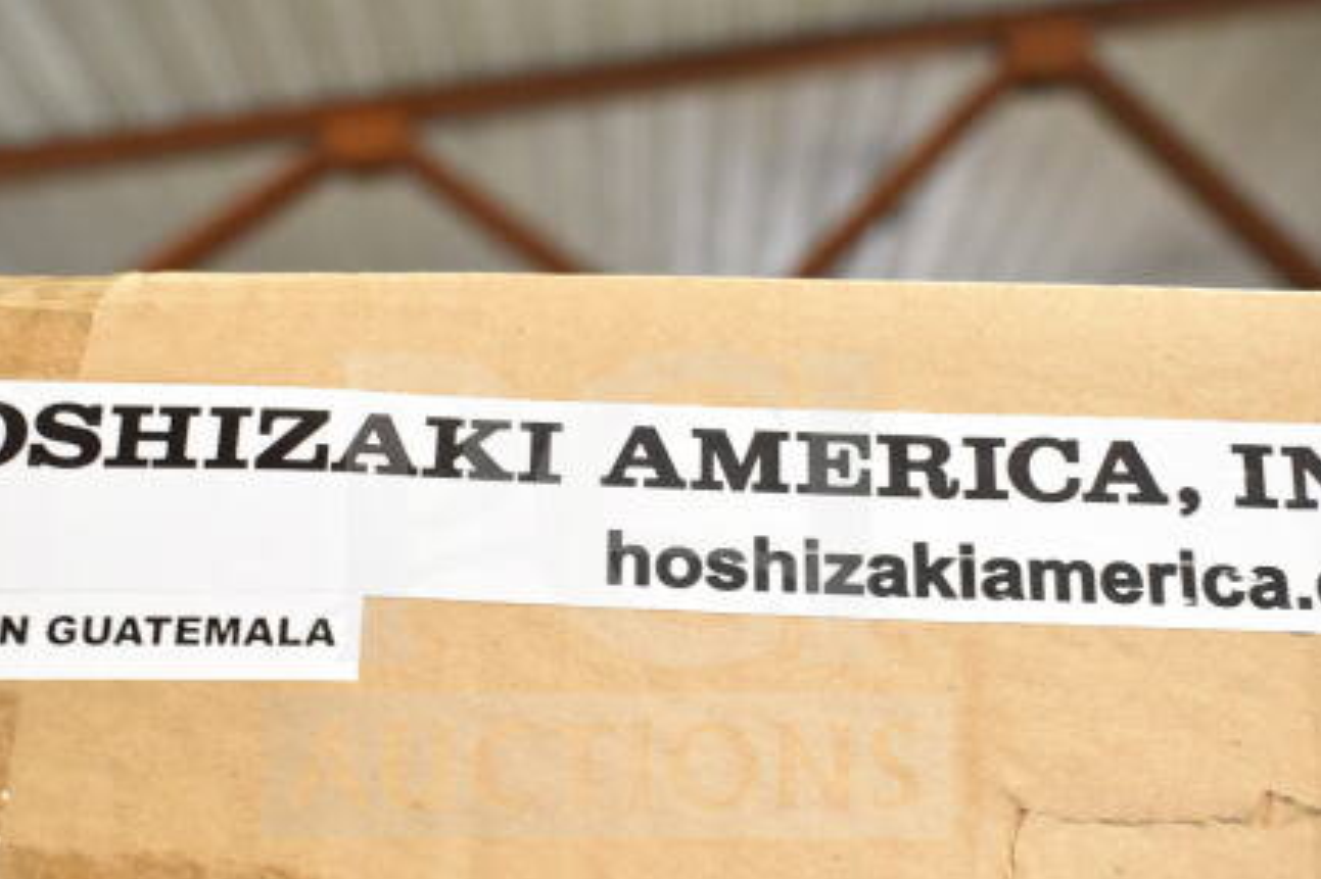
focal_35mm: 51
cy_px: 596
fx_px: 1871
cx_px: 607
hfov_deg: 38.9
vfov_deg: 26.3
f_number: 5
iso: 1600
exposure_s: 1/100
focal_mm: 24
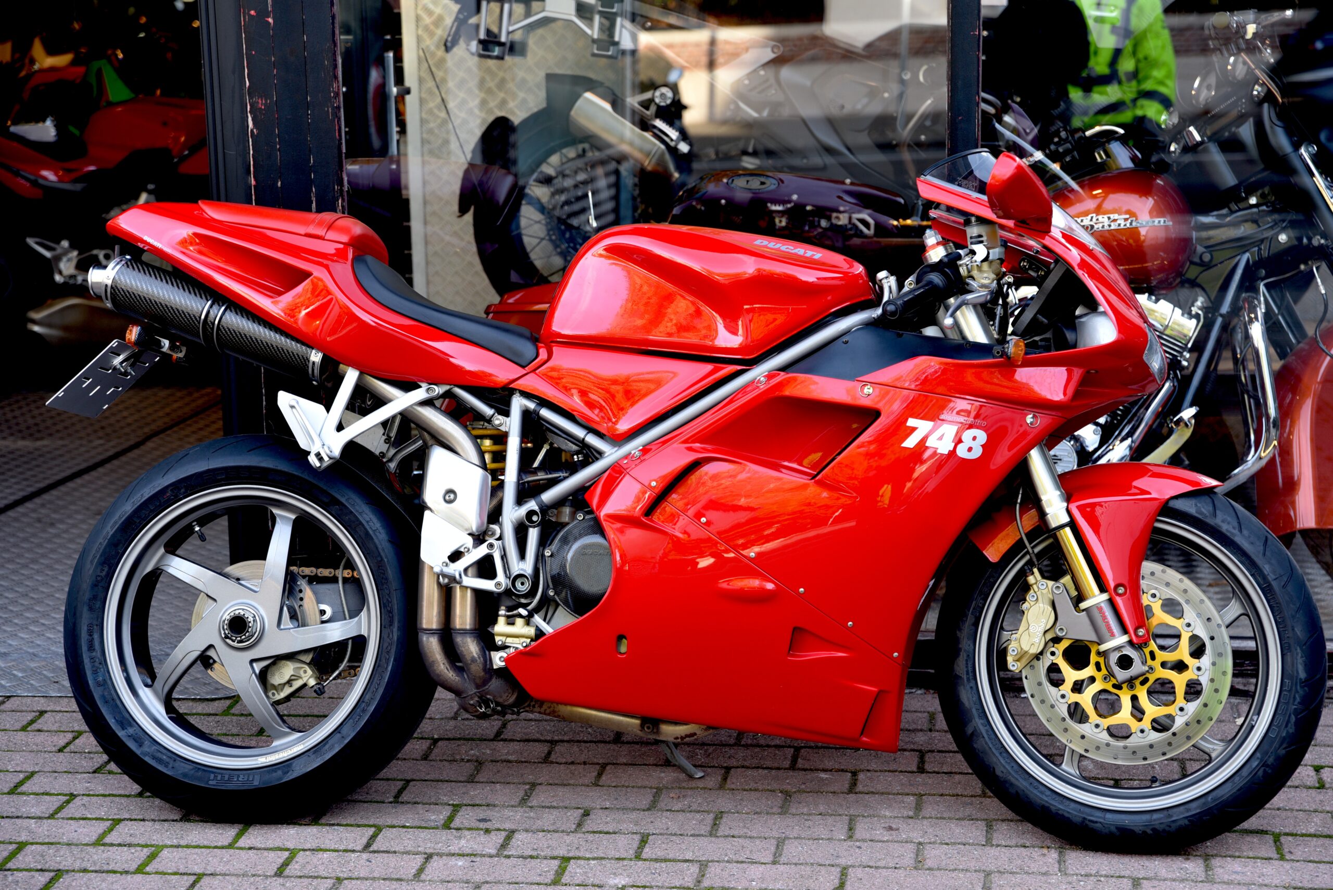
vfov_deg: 19.5
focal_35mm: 70
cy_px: 445
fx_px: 2593
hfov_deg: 28.8
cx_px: 666
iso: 200
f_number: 4
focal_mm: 70
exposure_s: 1/60
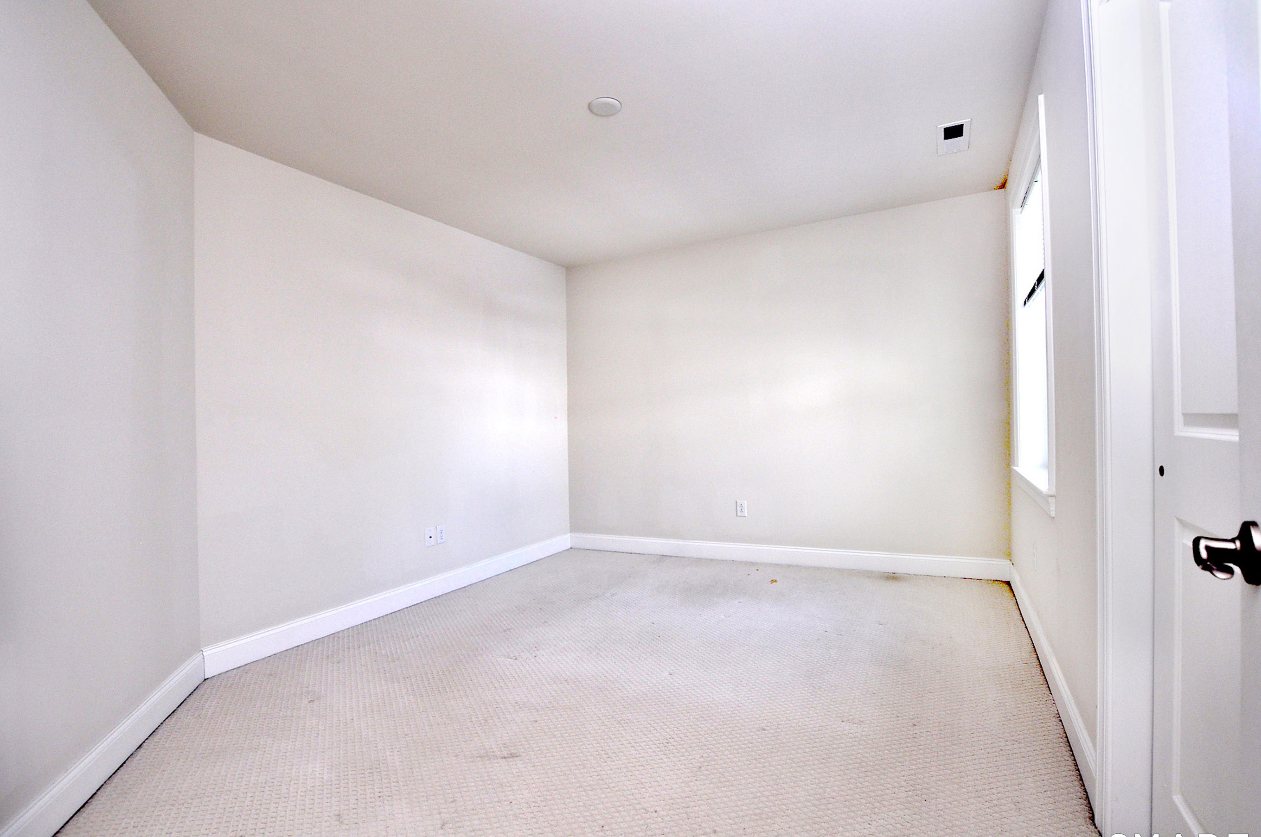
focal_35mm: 16
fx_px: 560
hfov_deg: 96.8
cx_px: 637
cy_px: 424
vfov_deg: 73.6
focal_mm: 10
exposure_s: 1/80
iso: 320
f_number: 5
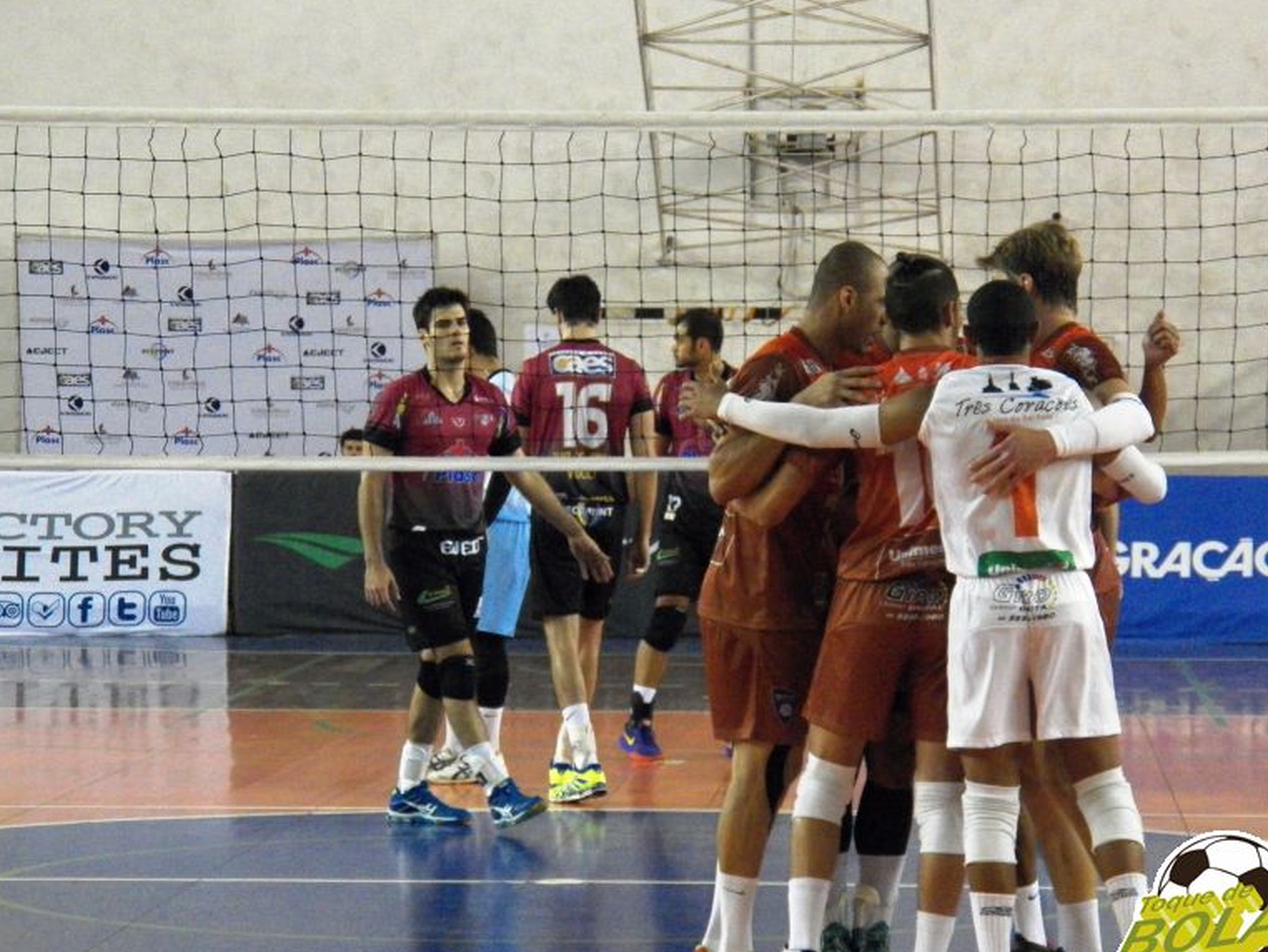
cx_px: 649
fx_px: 5423
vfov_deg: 10.0
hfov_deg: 13.3
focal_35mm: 148
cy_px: 488
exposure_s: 1/320
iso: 1600
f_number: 4
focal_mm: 25.4
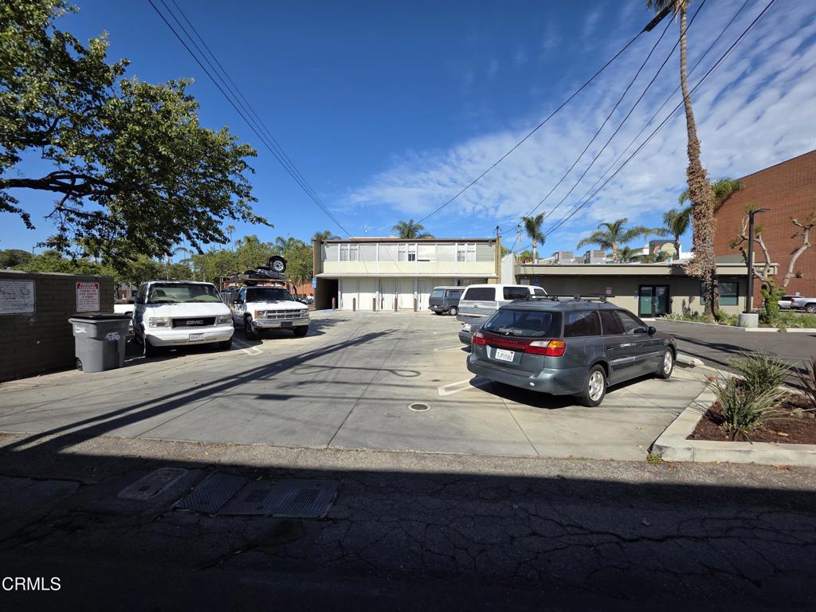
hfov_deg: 106.2
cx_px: 408
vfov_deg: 89.9
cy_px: 306
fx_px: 306
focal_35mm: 13
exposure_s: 1/2071
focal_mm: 2.2
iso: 40
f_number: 1.9
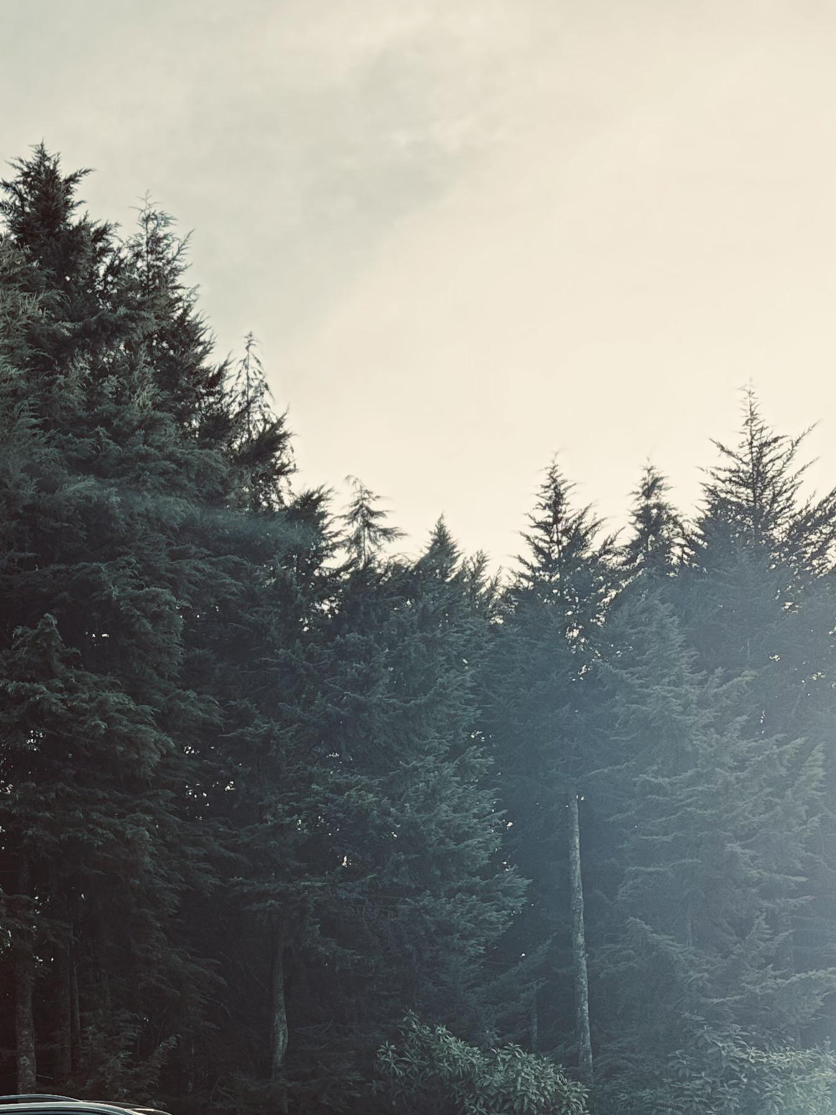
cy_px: 1169
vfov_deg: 32.1
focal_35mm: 54
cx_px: 154
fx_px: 1739
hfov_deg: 26.5
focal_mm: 6.76
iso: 80
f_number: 1.78
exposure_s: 1/448
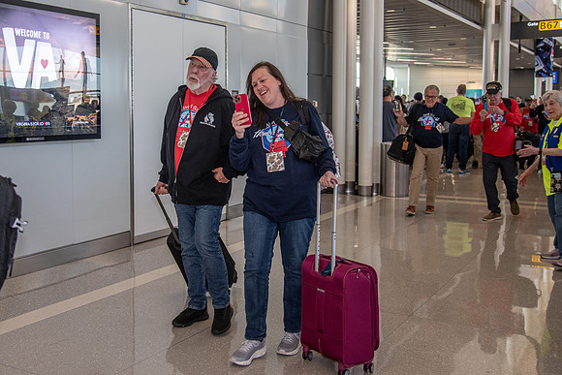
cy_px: 149
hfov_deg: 45.9
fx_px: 657
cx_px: 215
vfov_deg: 31.7
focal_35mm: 42
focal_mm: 32
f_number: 4
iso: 640
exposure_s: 1/160
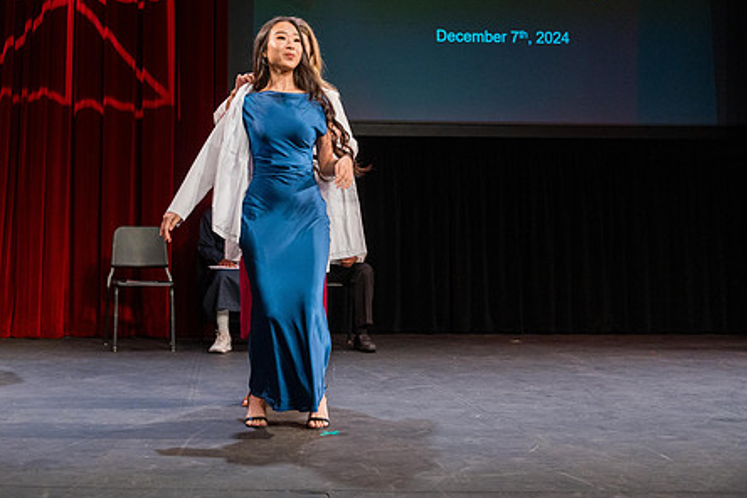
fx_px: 996
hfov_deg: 40.8
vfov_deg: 28.0
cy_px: 183
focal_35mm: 48
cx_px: 274
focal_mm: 36.7
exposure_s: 1/320
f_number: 3.5
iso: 1250
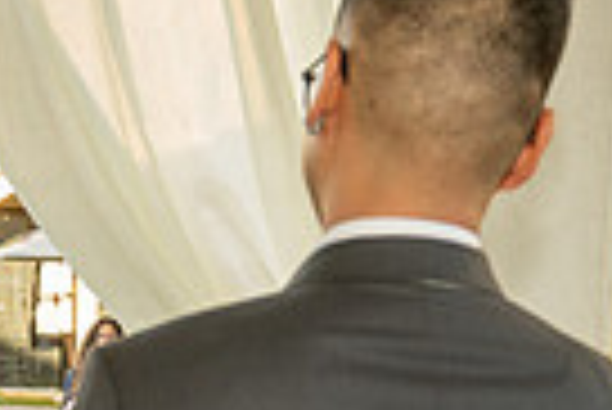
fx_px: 2110
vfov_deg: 10.6
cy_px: 683
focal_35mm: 124
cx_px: 130
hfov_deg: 16.4
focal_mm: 29
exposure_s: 1/200
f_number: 5.6
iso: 500
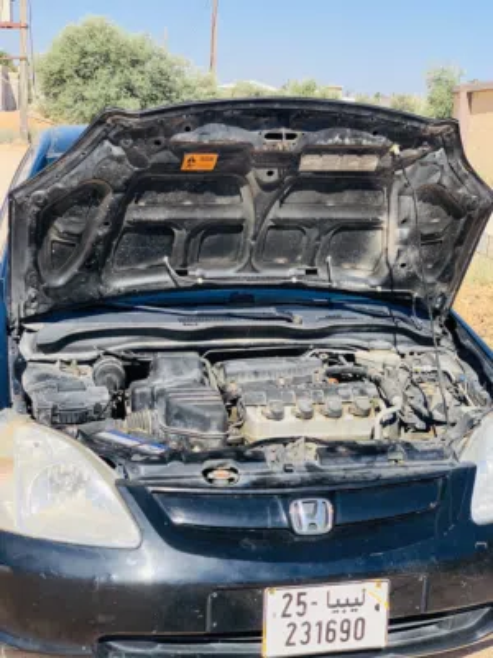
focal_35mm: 52
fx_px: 987
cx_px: 246
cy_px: 329
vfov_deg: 36.8
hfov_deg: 28.0
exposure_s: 1/675
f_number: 2.4
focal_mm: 6
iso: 16
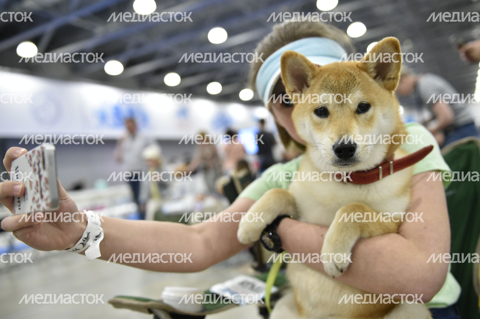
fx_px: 453
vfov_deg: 38.8
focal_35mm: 34
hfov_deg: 55.8
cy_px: 160
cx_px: 240
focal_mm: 34
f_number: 2.8
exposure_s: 1/160
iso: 3200
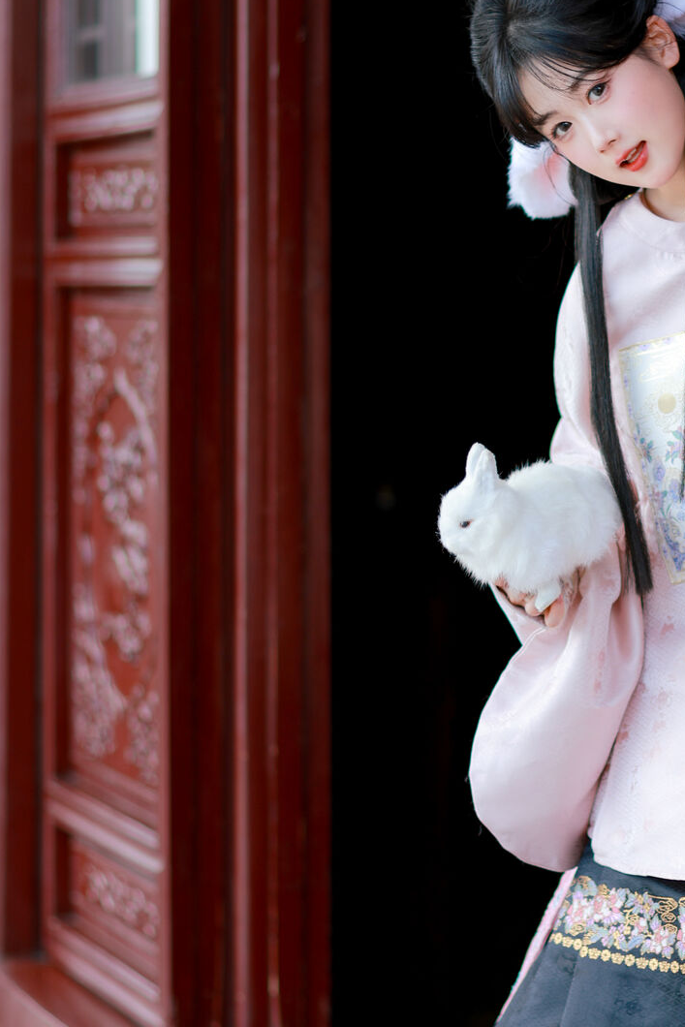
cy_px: 473
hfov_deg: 9.4
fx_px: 4165
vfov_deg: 14.1
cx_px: 534
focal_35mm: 146
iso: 100
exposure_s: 1/800
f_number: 1.8
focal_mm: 85
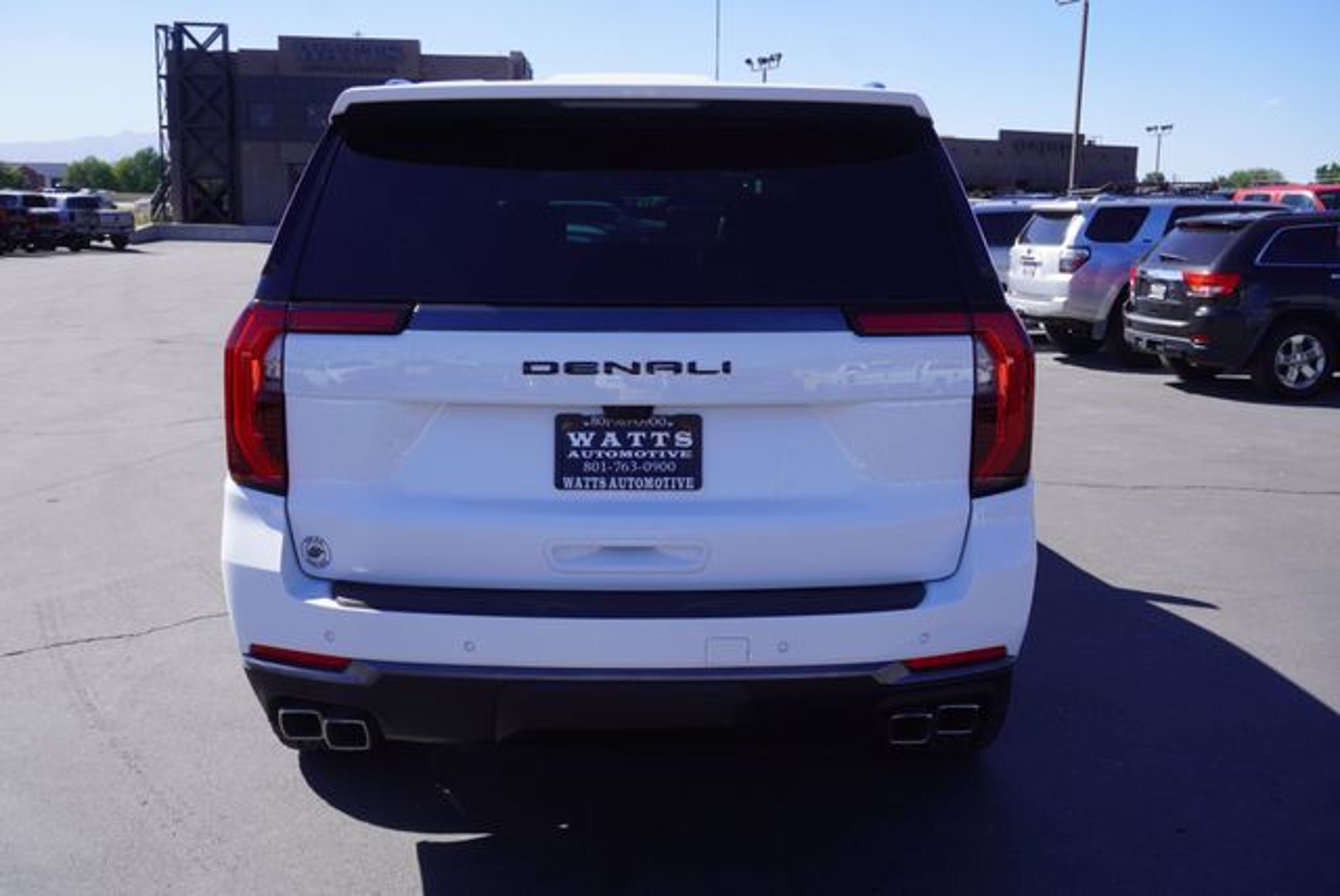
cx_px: 670
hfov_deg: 55.1
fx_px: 1285
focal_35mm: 34
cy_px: 448
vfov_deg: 38.4
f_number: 8
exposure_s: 1/200
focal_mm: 23
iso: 100
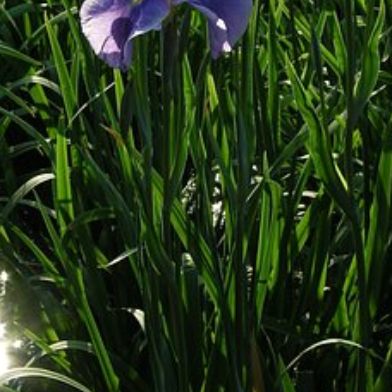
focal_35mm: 177
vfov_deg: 9.9
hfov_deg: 9.9
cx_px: 129
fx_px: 2268
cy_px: 112
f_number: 5.3
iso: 64
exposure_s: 1/177
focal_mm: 18.6
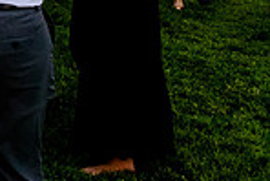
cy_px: -126
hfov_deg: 16.7
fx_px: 706
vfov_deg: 13.4
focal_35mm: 94
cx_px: -257
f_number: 5
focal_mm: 24
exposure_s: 1/400
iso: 1600
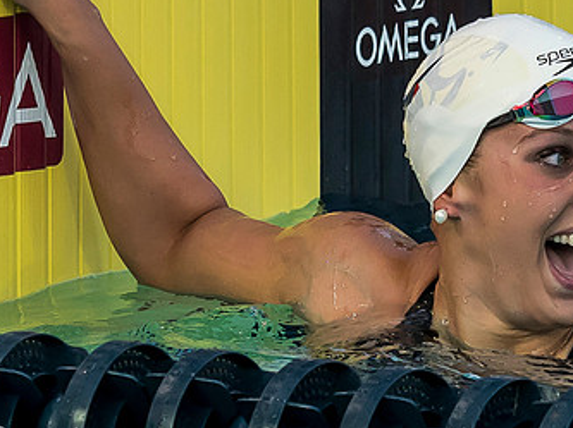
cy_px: 210
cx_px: 569
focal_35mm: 816
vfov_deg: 1.8
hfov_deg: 2.4
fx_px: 13493
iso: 500
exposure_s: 1/1000
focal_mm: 90
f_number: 3.5
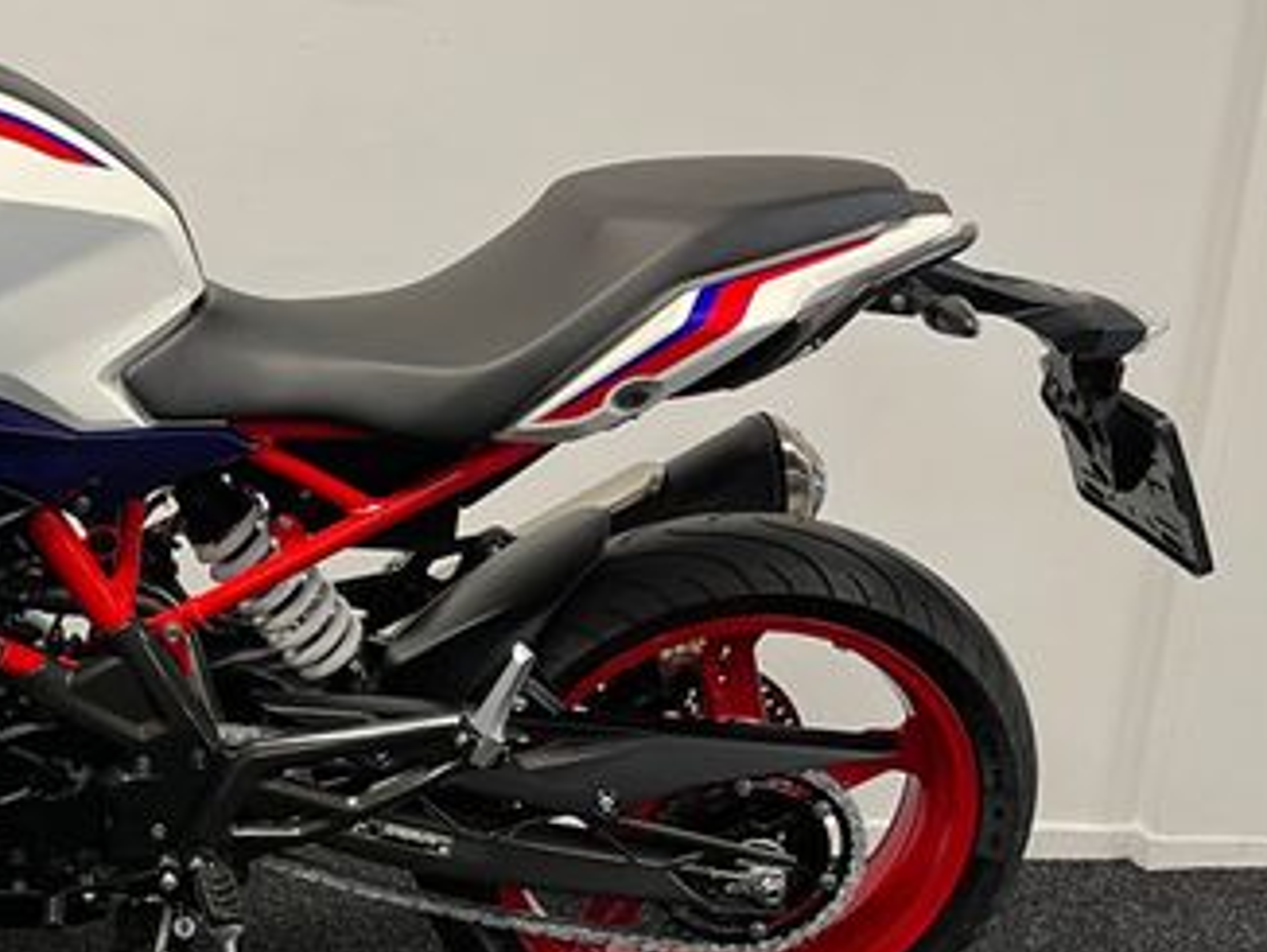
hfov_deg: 34.9
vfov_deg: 28.6
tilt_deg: -14.6
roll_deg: -0.6
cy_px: 552
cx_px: 82
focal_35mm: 51
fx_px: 1868
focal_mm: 5.1
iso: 100
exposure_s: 1/50
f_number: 1.6
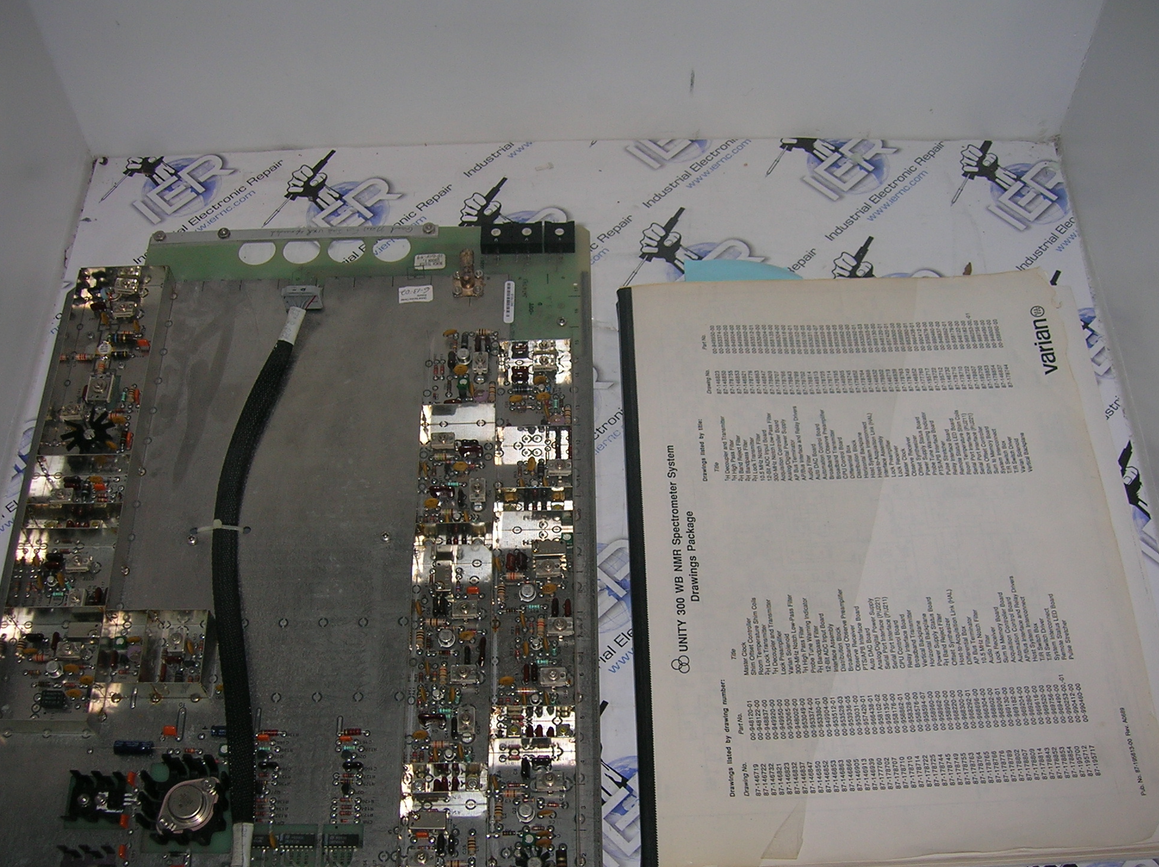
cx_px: 588
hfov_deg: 46.8
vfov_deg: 35.8
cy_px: 502
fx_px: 1338
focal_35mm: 40
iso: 50
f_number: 2.9
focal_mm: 5.7
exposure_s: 1/60.1
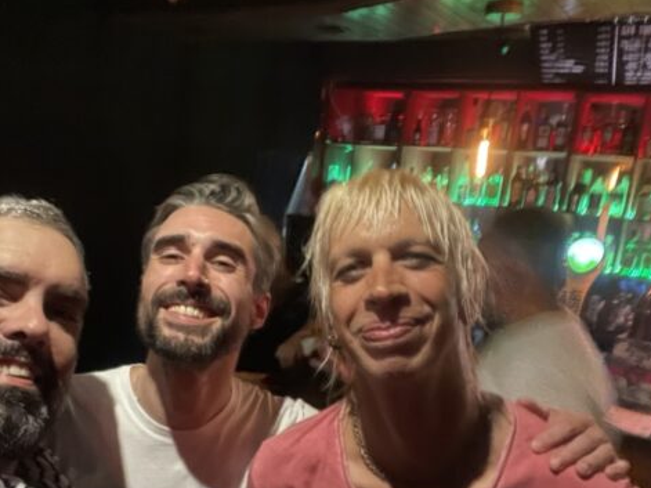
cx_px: 279
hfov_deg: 53.8
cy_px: 330
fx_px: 639
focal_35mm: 34
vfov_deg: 41.2
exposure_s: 1/15
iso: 1250
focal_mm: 2.71
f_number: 2.2
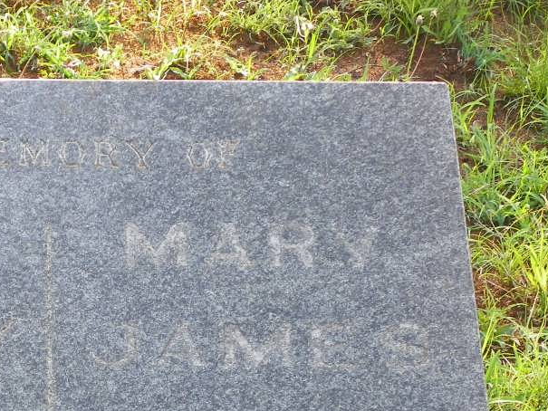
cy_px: 406
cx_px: 44
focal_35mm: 127
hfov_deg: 15.3
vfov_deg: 11.6
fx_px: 2011
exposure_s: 1/60
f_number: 3.5
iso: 64
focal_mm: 11.4
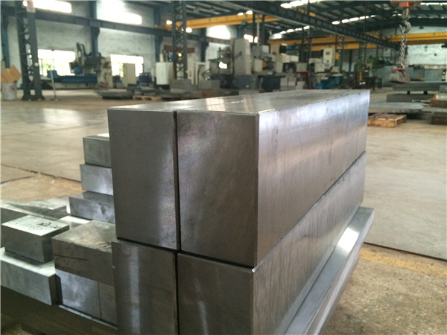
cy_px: 168
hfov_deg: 60.0
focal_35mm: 30
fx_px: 387
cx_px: 224
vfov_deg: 46.8
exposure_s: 1/30
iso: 250
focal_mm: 4.12
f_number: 2.2
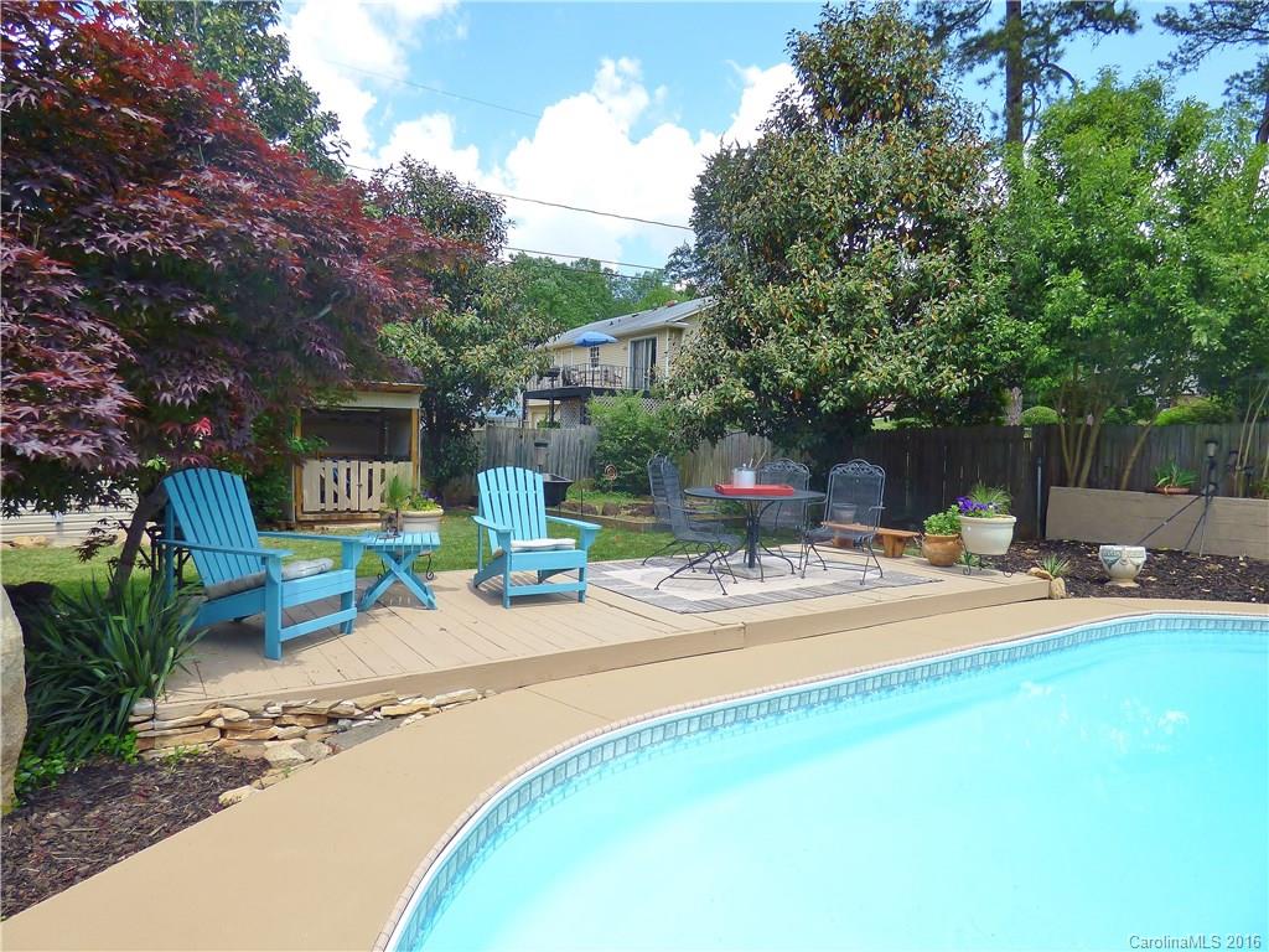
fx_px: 733
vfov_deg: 66.0
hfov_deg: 81.7
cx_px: 634
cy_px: 476
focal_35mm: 20
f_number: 2.8
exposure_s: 1/800
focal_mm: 3.58
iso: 100
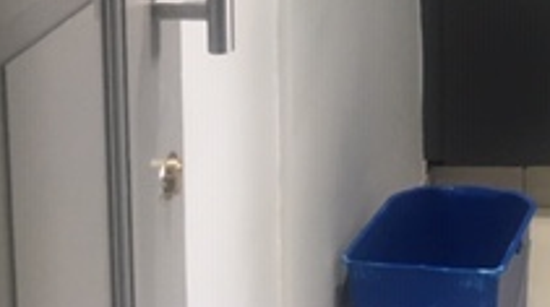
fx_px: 1398
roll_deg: +0.9
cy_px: -260
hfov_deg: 20.9
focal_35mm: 96
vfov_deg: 11.6
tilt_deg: -7.9
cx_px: 641
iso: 160
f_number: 2.2
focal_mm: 4.15
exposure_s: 1/33
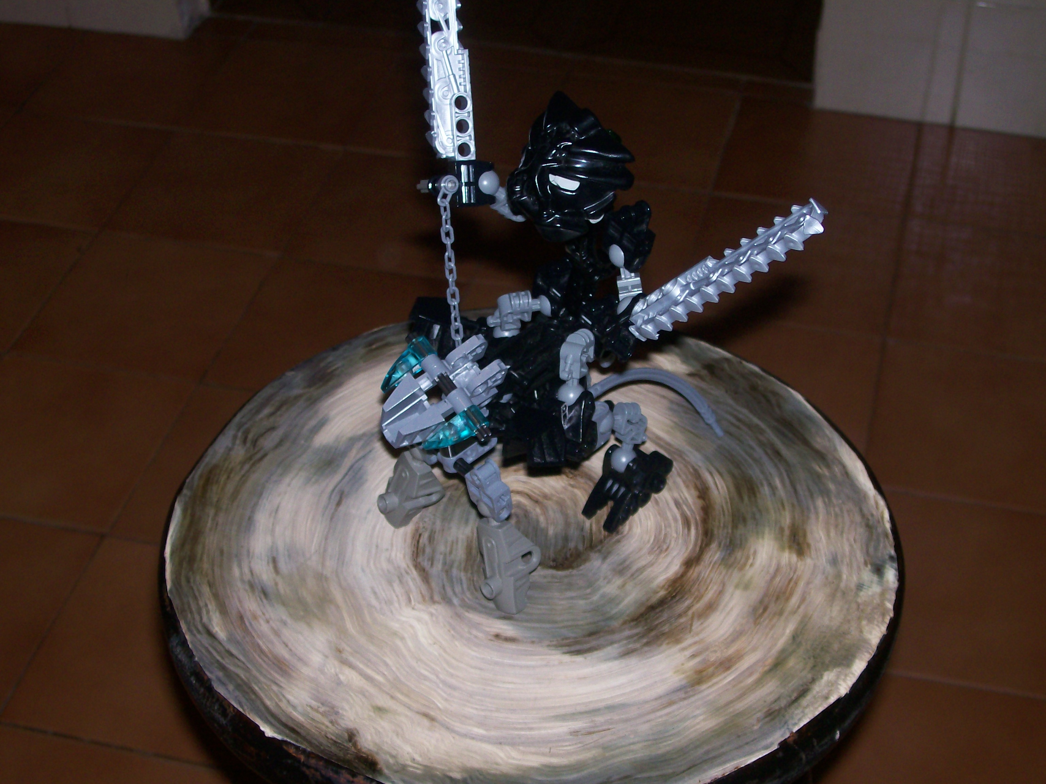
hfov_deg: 34.3
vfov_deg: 26.1
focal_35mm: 56
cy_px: 392
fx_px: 1692
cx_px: 523
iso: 80
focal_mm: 9.4
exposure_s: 1/83.6
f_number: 3.4
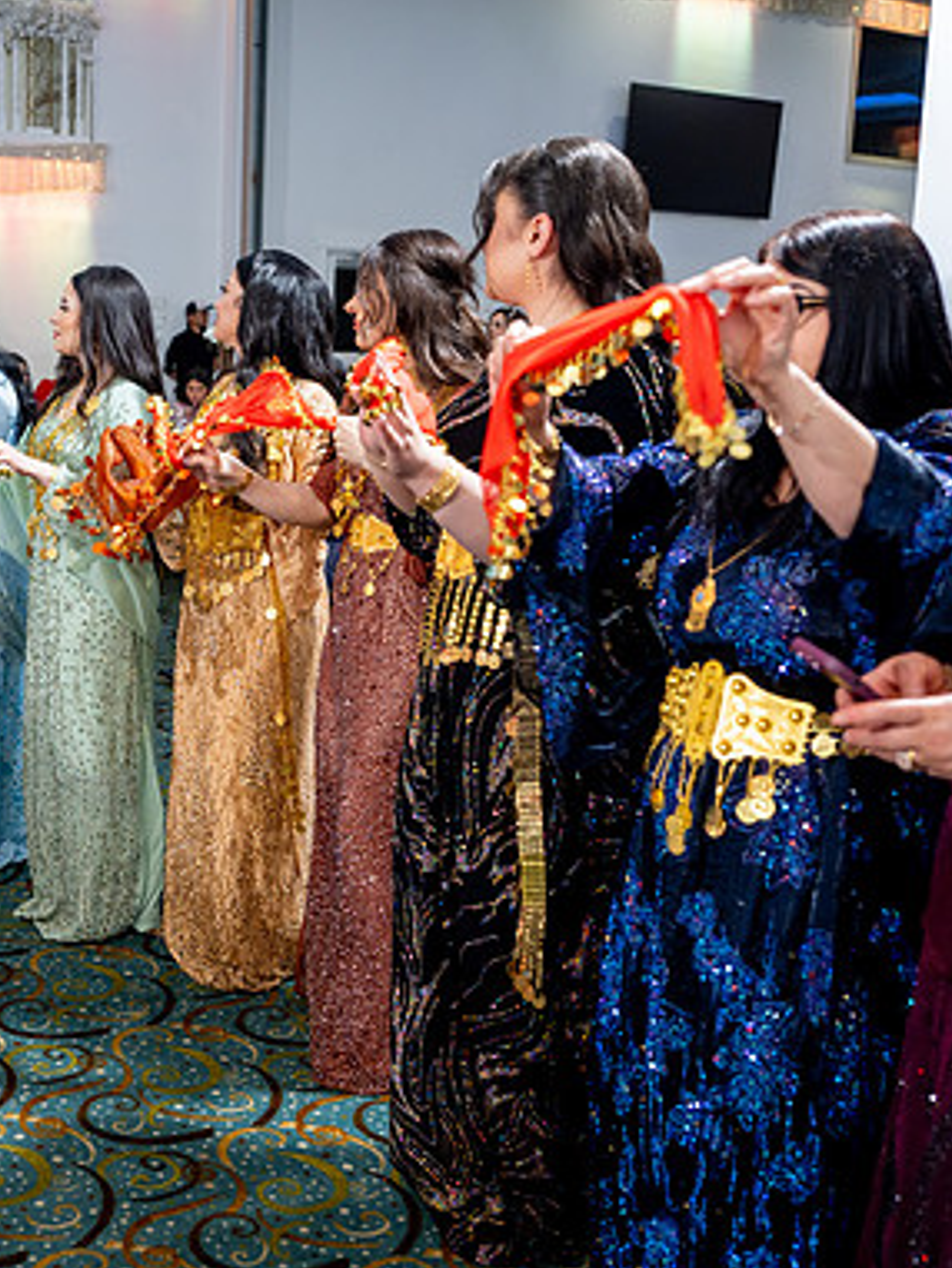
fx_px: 1503
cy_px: 641
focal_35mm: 41
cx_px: 140
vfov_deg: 45.8
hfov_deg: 33.7
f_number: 2.8
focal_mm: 28
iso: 800
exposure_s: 1/160
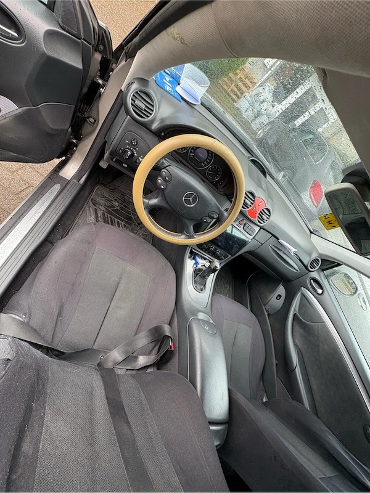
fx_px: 200
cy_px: 246
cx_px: 185
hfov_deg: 85.7
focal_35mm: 14
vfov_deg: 102.1
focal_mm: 2.22
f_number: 2.2
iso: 64
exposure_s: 1/99
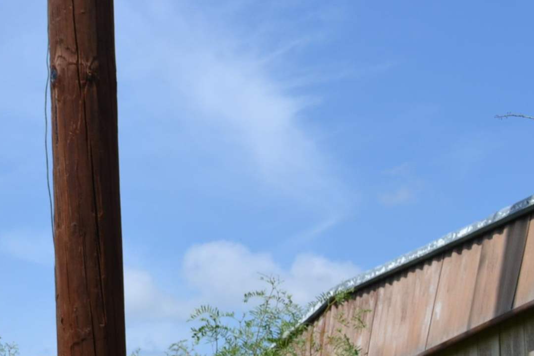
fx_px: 1528
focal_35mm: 103
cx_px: -188
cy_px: 492
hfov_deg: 18.3
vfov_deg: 12.8
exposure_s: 1/250
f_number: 8
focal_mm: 24
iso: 100
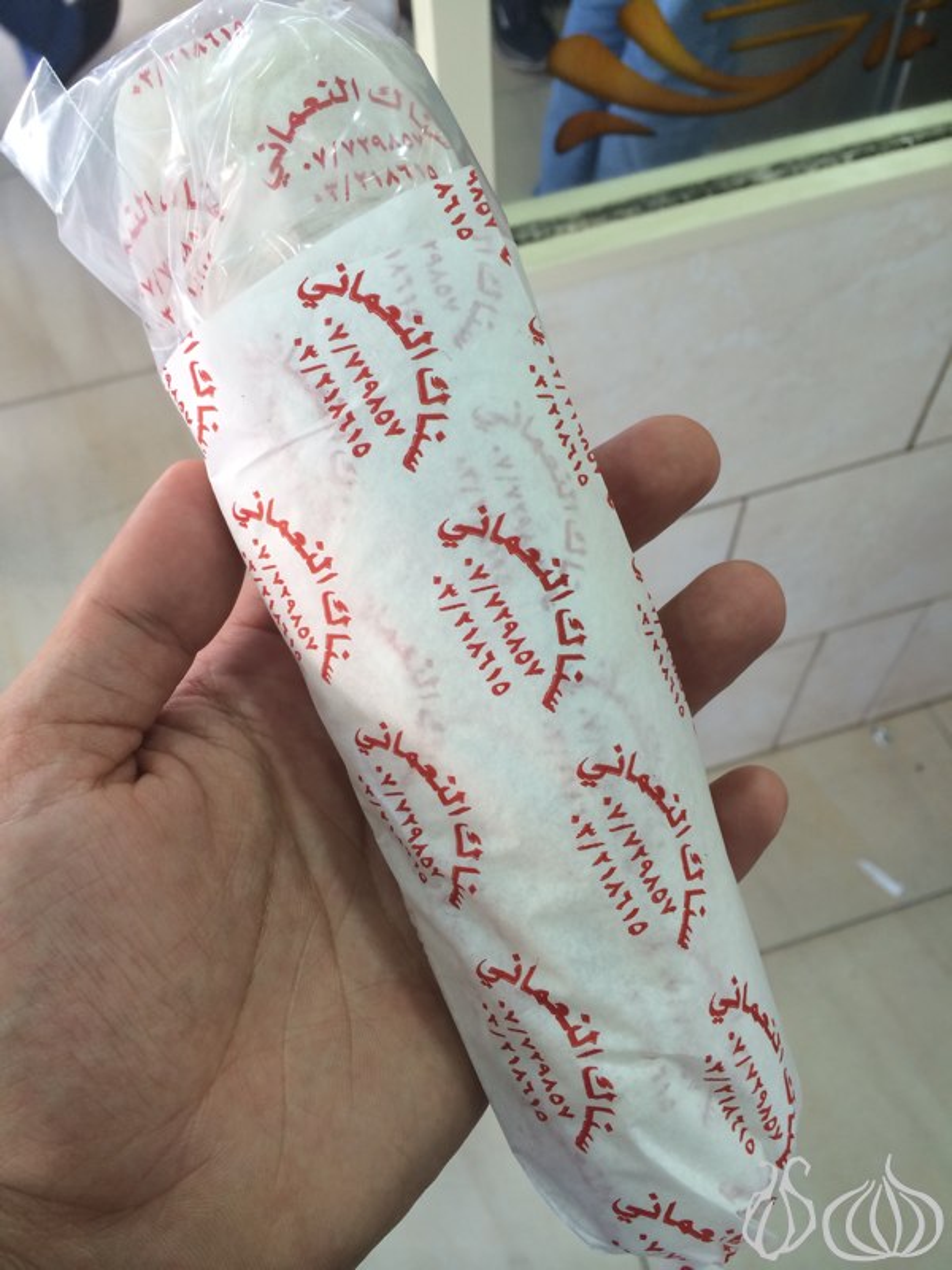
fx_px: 1100
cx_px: 476
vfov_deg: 60.0
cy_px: 635
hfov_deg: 46.8
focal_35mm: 30
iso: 50
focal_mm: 4.12
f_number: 2.2
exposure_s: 1/30
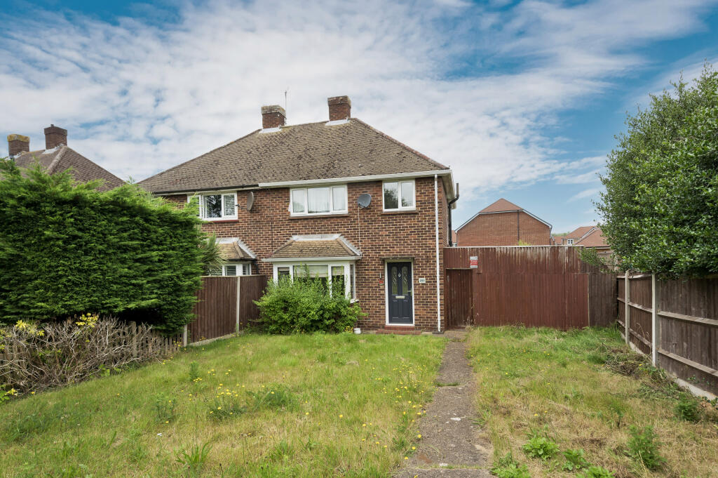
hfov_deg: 96.8
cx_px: 359
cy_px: 239
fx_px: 319
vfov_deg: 73.7
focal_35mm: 16
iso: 500
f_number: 7.1
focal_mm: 16
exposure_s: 1/640
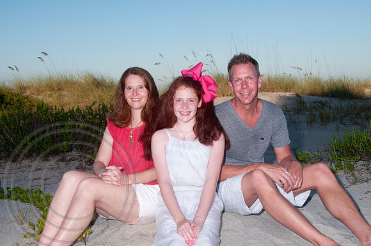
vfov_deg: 25.7
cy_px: 123
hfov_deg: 37.9
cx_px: 186
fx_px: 540
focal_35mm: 52
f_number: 10
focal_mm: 35
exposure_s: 1/250
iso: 100
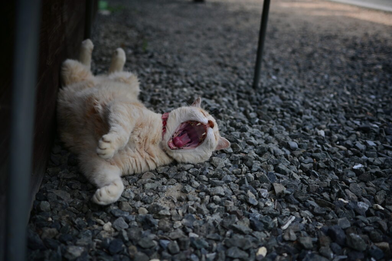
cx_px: 196
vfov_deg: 36.9
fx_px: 392
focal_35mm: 36
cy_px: 130
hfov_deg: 53.1
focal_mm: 24
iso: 100
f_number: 1.7
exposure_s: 1/3200
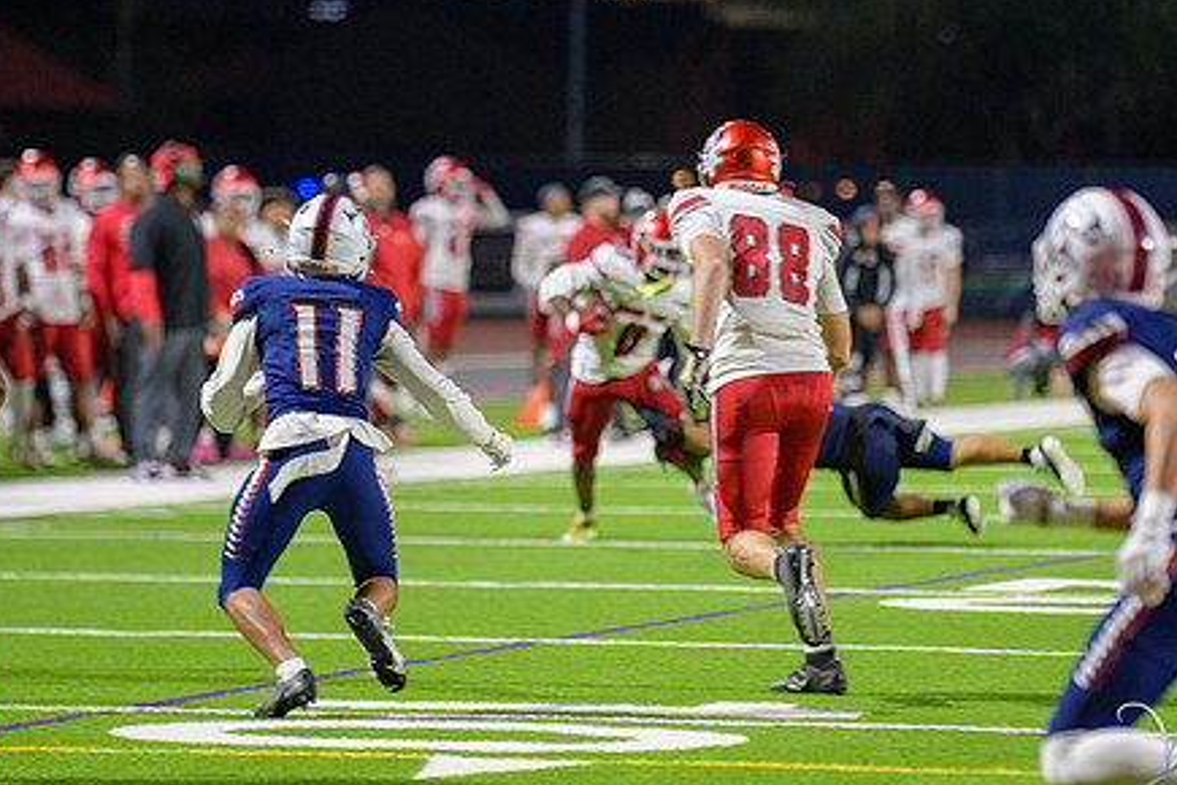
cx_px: 622
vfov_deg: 5.3
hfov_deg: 7.9
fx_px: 8500
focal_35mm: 260
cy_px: 378
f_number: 2.8
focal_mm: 195
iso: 2000
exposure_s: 1/250
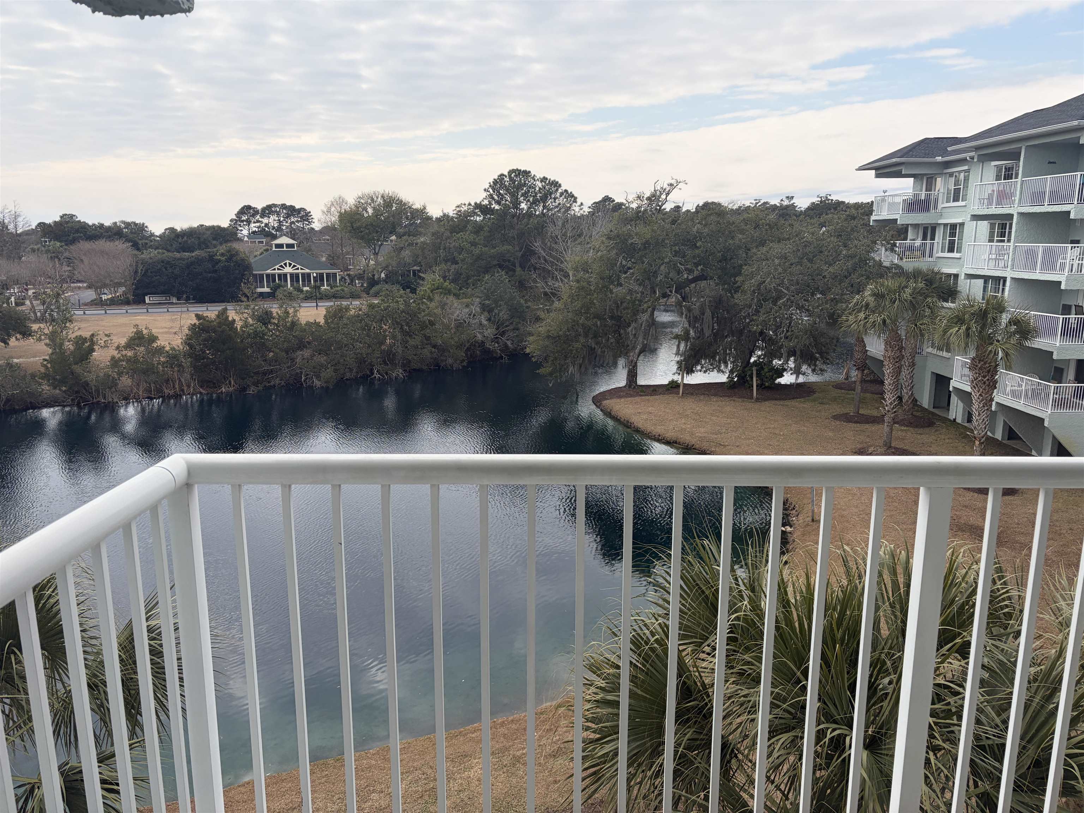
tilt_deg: -9.9
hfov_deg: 67.3
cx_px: 542
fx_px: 814
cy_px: 406
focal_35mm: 26
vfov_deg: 53.1
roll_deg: +0.2
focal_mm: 5.96
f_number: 1.6
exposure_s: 1/3125
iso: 50
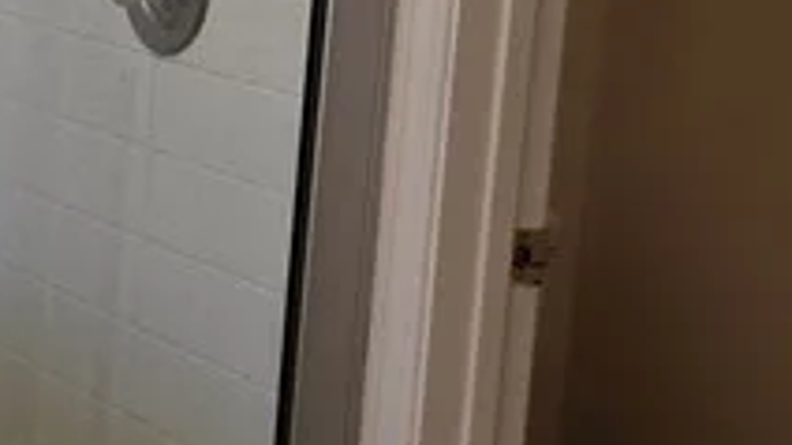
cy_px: 37
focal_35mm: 121
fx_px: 2540
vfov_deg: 10.0
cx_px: -900
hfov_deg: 14.2
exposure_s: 1/120
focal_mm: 5.4
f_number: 1.8
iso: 32
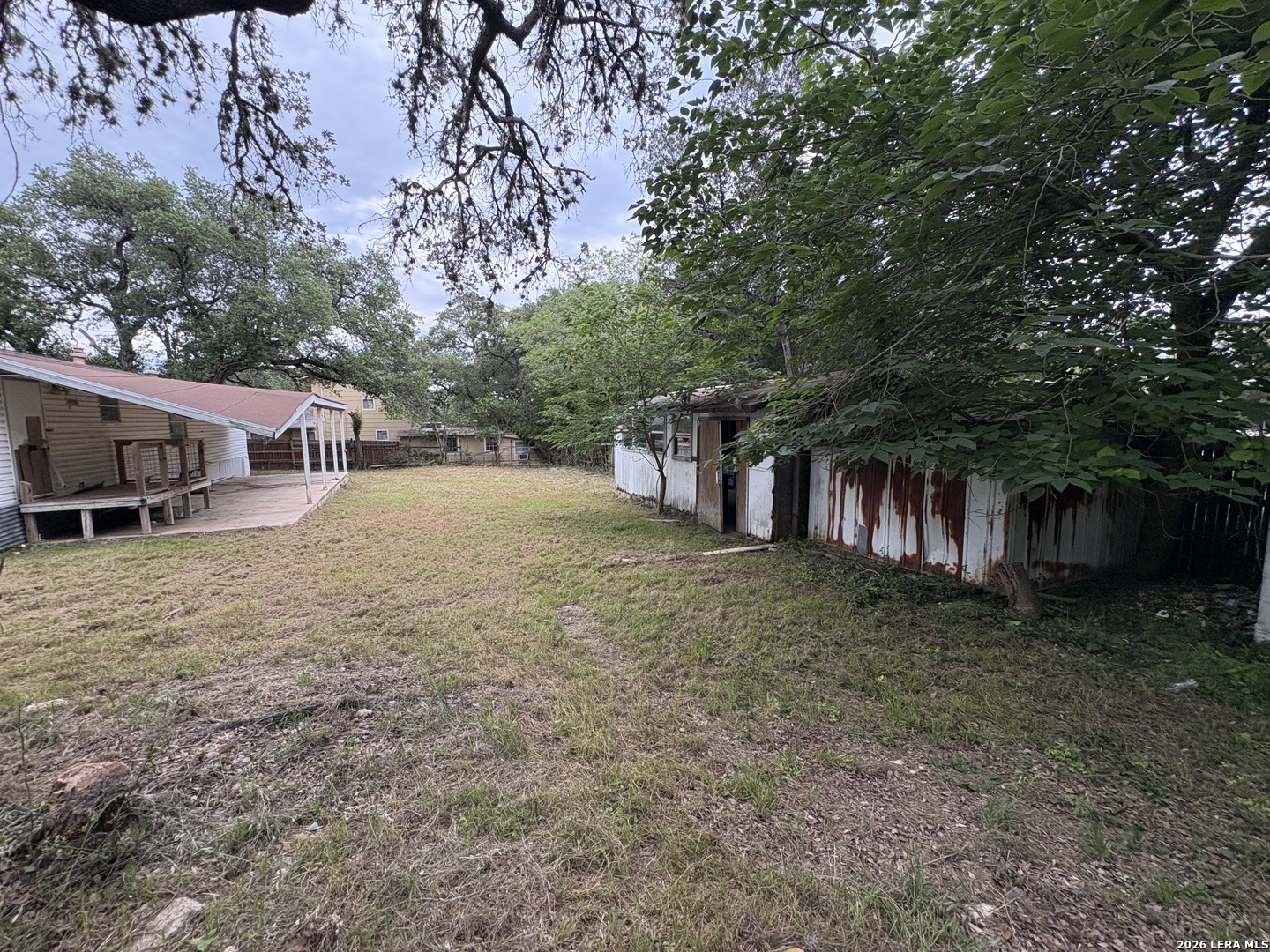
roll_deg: +1.0
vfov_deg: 85.7
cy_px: 476
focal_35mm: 14
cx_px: 635
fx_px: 514
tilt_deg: -6.8
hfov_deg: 102.1
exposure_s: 1/112
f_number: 2.2
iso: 125
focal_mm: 2.22
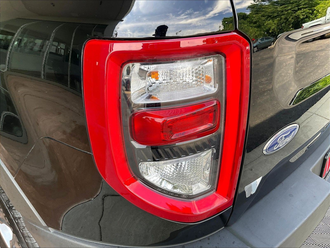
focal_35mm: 29
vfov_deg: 48.2
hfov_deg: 61.7
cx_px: 165
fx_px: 276
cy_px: 124
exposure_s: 1/122
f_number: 1.8
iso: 20
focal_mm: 3
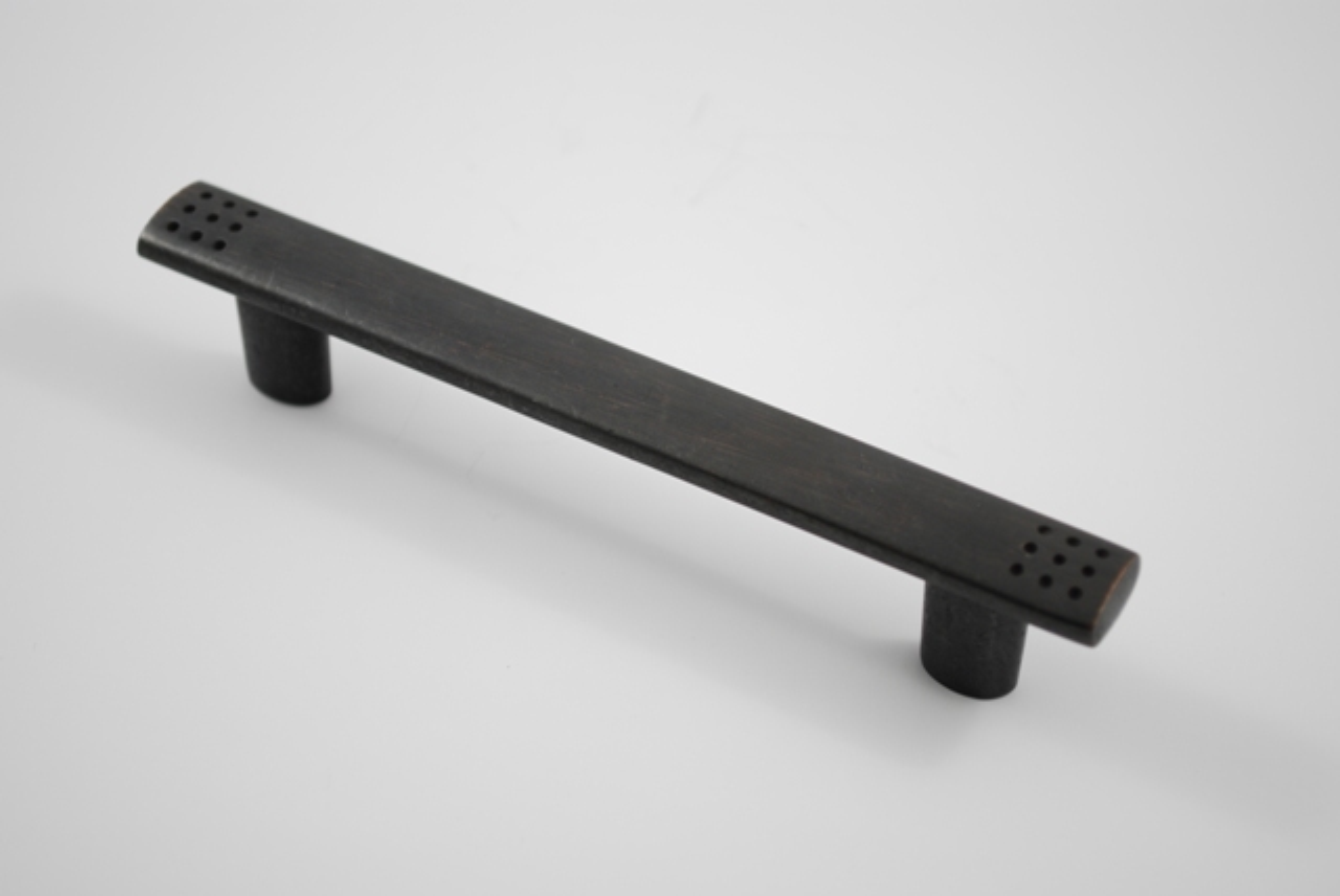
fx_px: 3074
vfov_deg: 16.6
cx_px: 670
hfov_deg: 24.6
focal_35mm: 82
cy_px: 448
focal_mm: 55
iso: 100
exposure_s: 1/13
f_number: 5.6
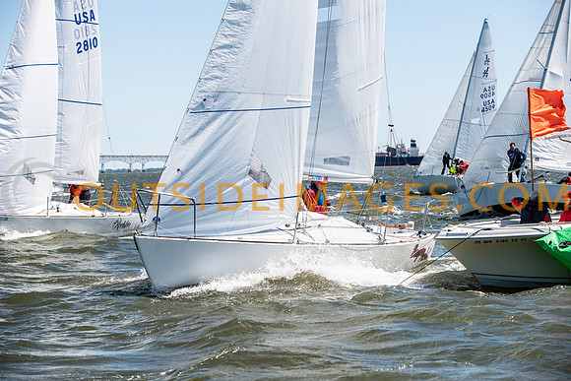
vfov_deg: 12.6
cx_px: 286
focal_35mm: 109
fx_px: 1725
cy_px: 190
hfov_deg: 18.8
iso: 320
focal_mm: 105
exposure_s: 1/1600
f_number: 5.6
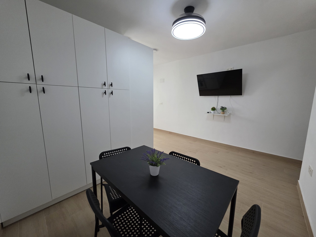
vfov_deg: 89.9
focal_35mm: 13
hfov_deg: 106.2
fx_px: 119
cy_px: 118
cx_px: 158
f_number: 1.9
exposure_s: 1/100
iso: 320
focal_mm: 2.2
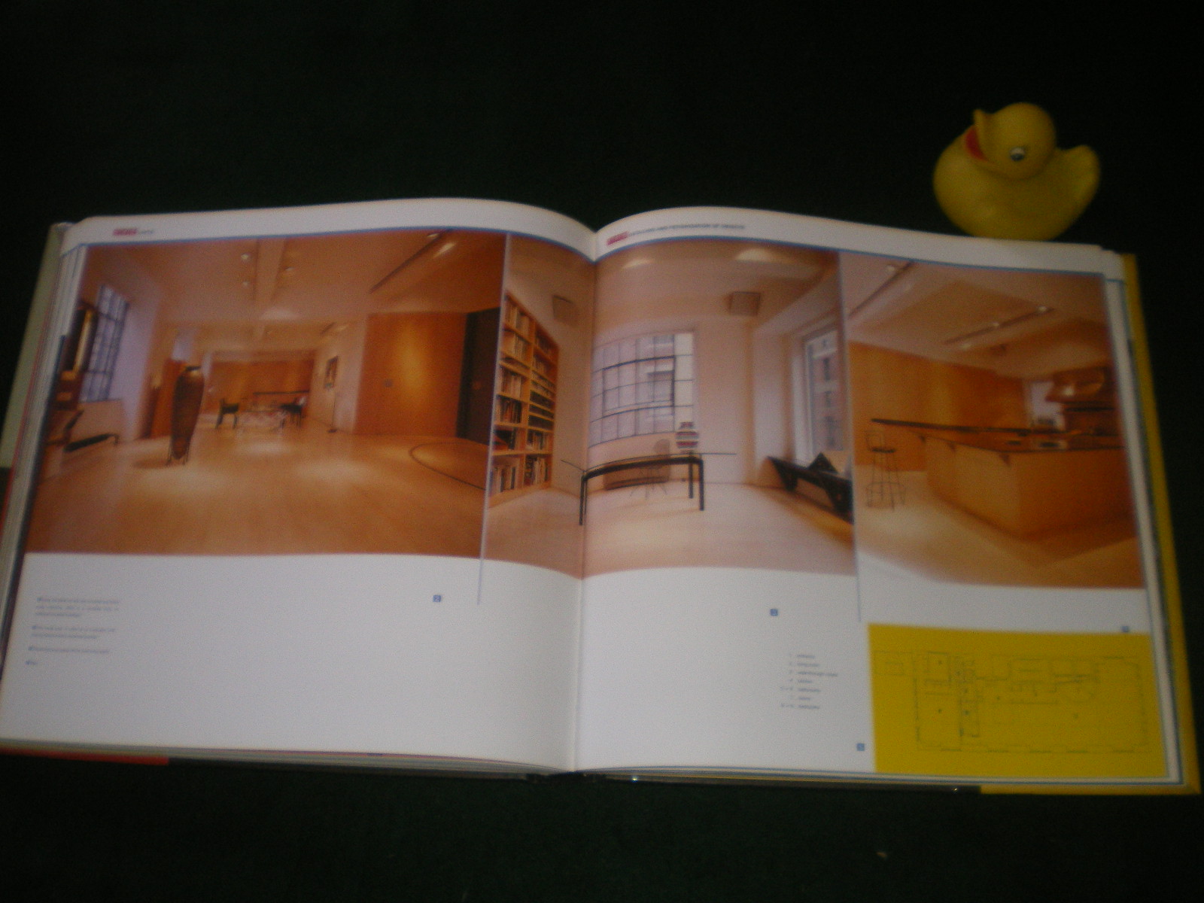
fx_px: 1322
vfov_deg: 37.7
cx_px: 602
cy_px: 452
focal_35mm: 38
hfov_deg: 49.0
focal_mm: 6.3
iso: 200
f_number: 3.1
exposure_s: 1/50
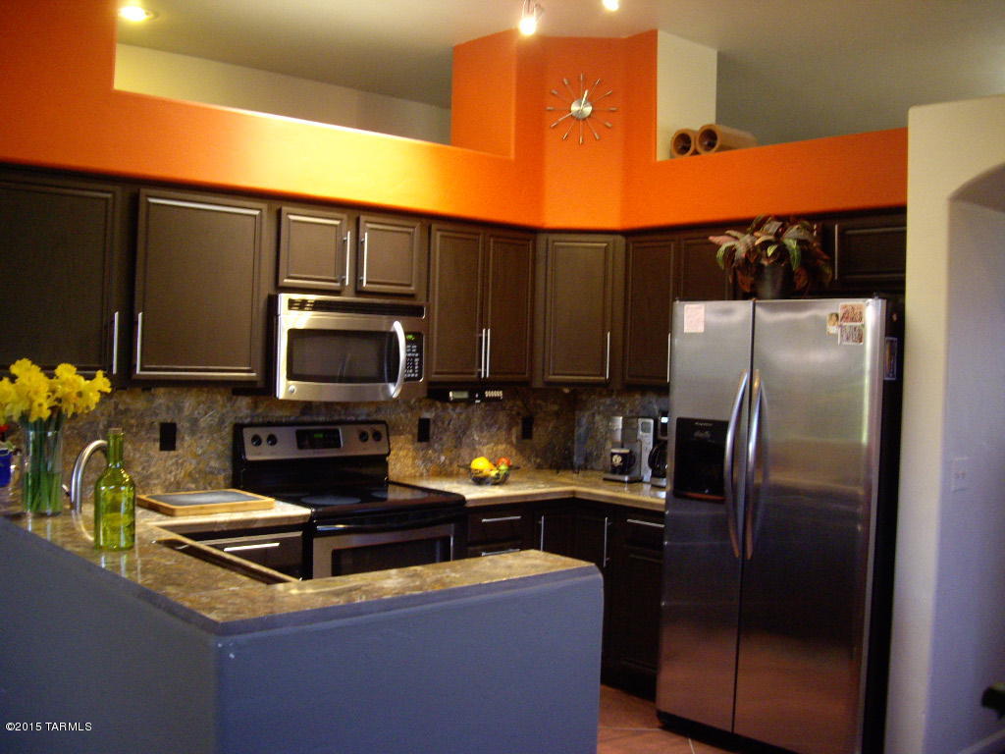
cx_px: 502
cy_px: 377
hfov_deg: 49.0
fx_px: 1103
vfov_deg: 37.7
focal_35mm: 38
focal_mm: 7.9
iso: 400
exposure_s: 1/30
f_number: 2.8
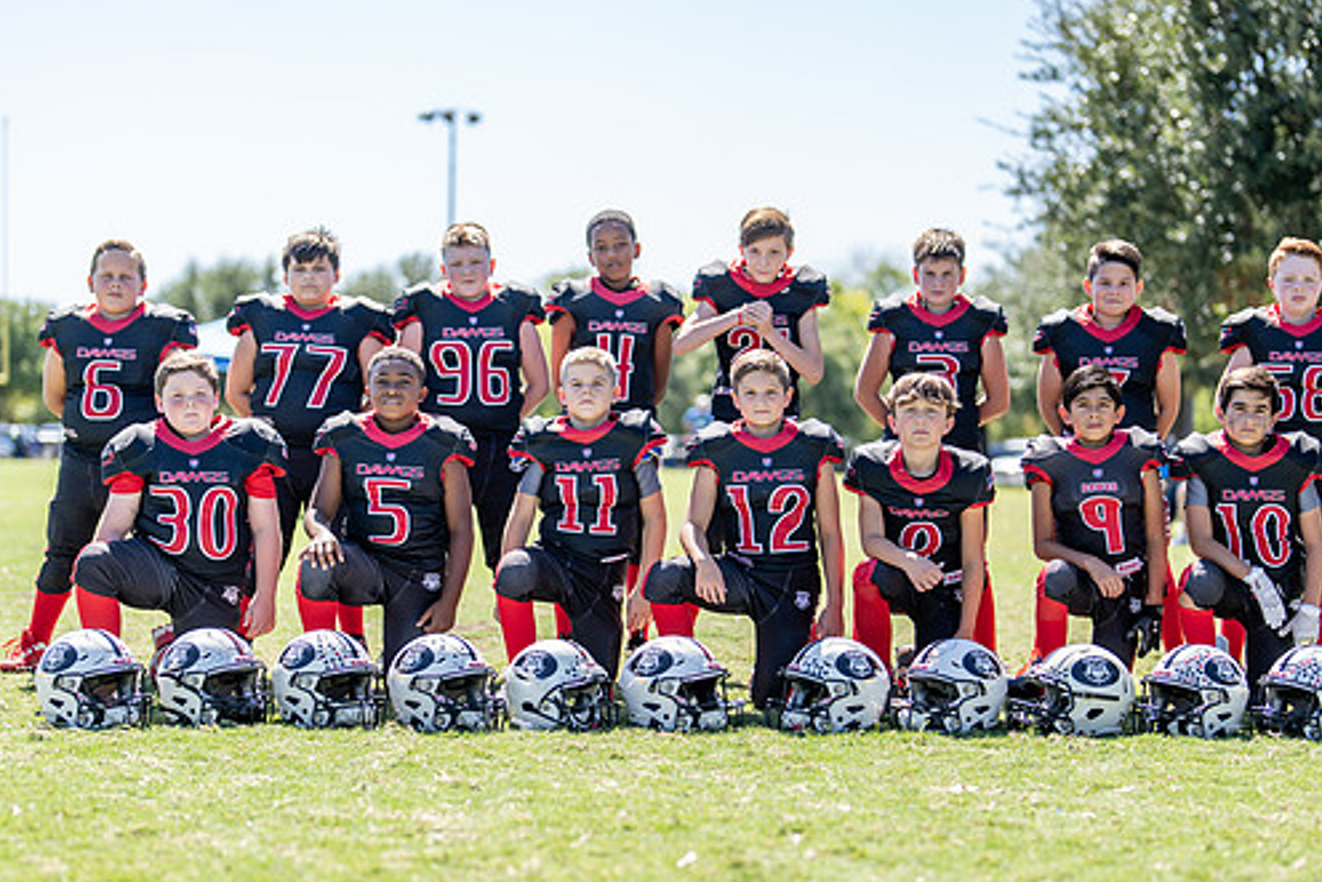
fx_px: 2718
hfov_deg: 27.3
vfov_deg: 18.4
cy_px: 497
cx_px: 723
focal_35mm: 74
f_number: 1.2
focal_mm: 50
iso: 100
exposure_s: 1/3200
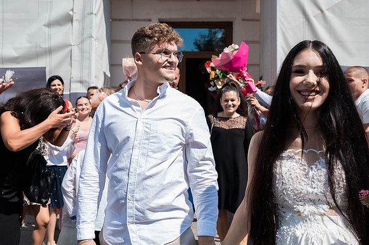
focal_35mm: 35
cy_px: 95
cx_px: 172
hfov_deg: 53.8
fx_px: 364
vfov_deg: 37.1
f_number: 5
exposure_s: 1/1000
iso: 200
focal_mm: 28
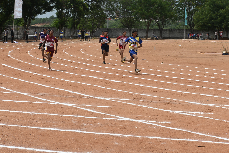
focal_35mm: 46
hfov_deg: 43.0
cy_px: 76
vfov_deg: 29.4
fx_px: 291
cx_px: 114
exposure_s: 1/250
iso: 100
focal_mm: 30.5
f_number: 8
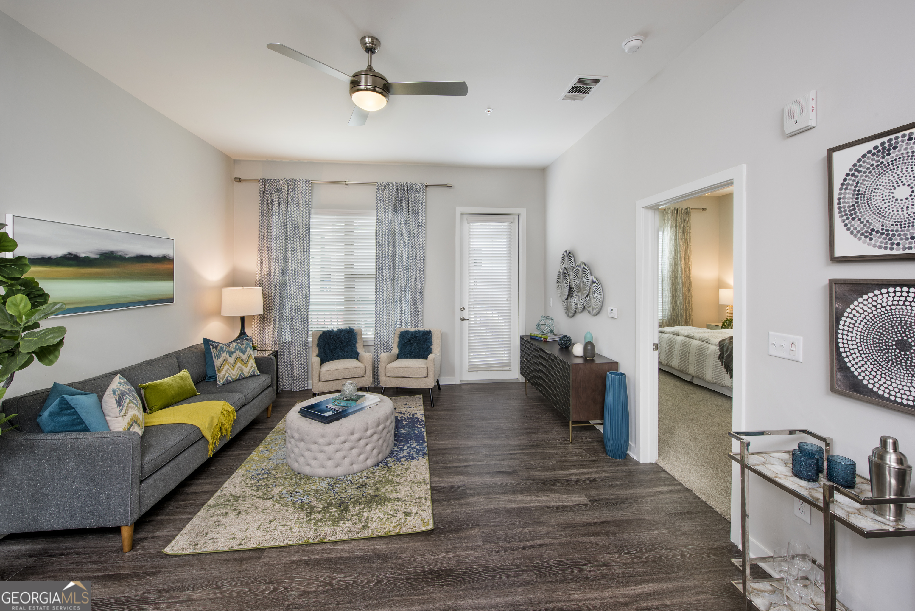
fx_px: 356
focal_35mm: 14
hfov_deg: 104.2
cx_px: 458
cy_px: 306
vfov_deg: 81.2
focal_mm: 14
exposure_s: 1/1.67
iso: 125
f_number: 14
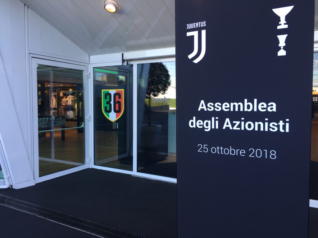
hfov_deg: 61.7
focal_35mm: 29
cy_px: 119
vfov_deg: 48.2
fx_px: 266
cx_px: 159
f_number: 2.2
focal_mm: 4.15
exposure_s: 1/100
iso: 32
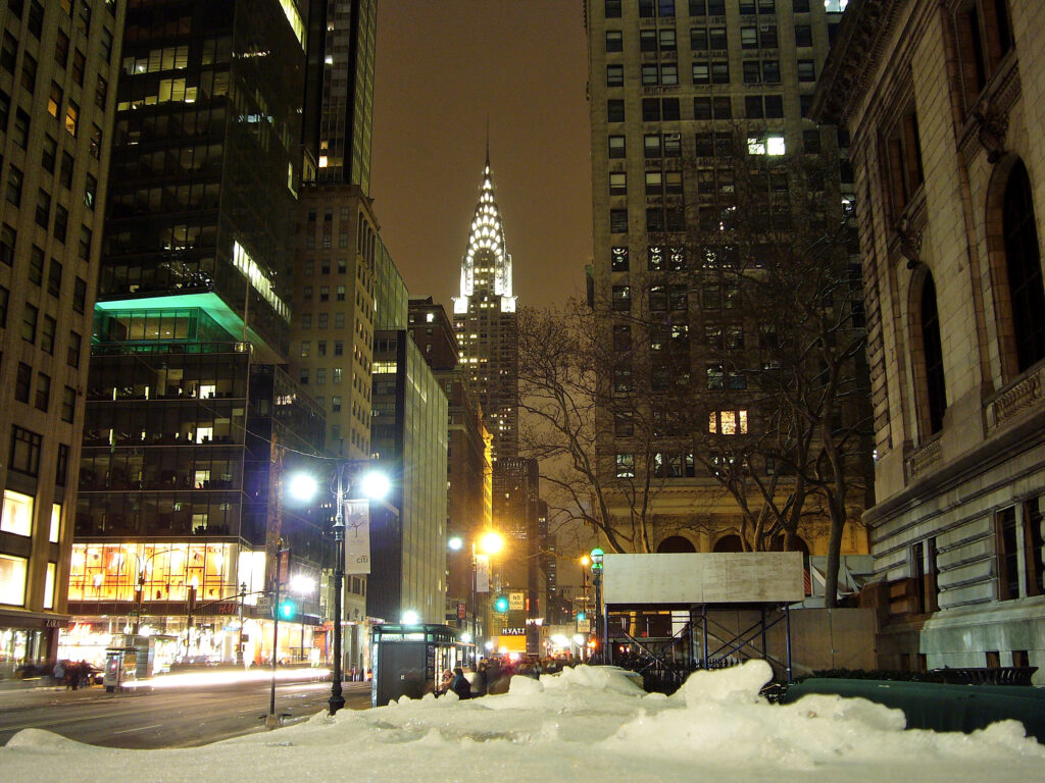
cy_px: 392
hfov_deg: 50.1
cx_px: 522
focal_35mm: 37
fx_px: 1117
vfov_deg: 38.7
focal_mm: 6.1
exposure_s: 1.3
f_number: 3.1
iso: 80
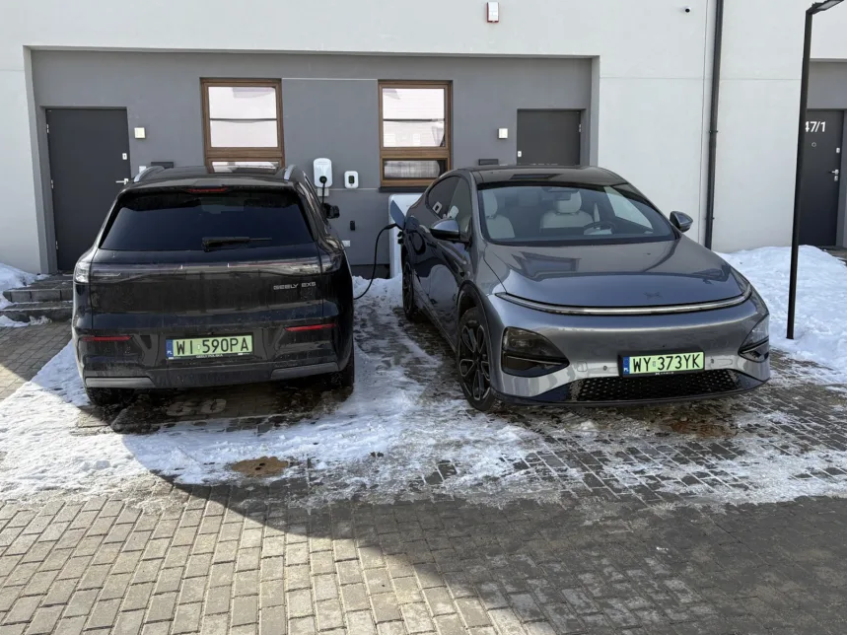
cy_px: 276
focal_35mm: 31
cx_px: 430
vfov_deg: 45.3
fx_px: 758
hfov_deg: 58.4
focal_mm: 5.96
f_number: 1.6
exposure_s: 1/2141
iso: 64
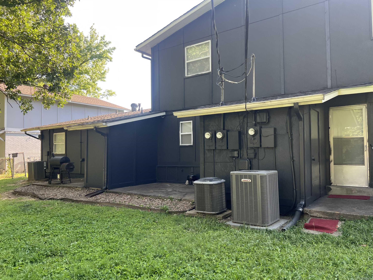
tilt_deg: +2.0
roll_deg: +1.2
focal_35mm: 26
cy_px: 140
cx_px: 186
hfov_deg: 67.3
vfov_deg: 53.1
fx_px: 280
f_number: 1.5
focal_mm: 5.7
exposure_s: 1/274
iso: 40
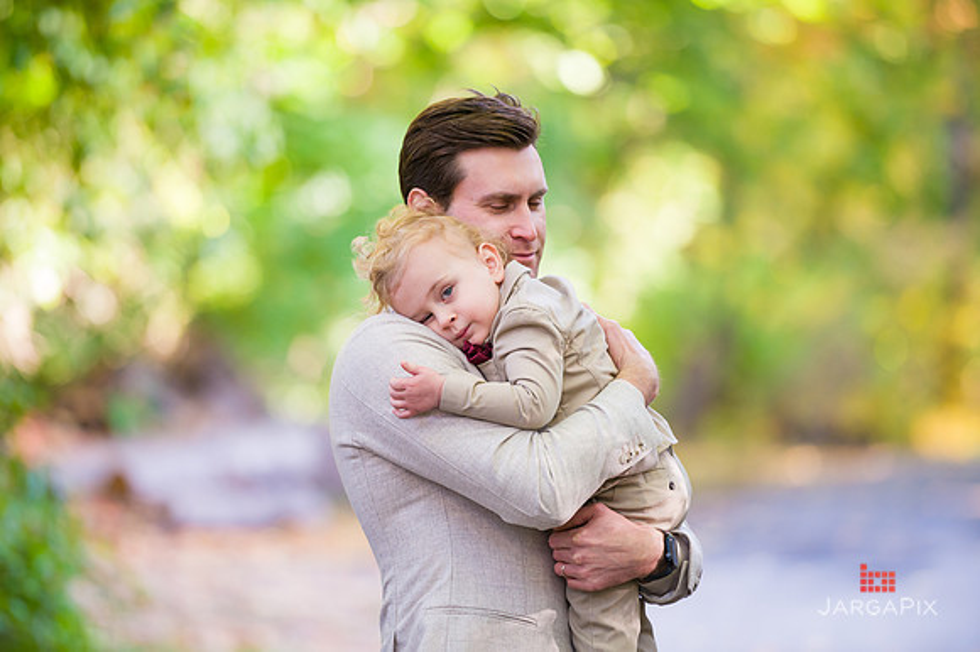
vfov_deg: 6.9
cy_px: 326
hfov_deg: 10.3
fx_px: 5441
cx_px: 490
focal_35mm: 200
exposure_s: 1/200
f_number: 3.2
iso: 1600
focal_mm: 200
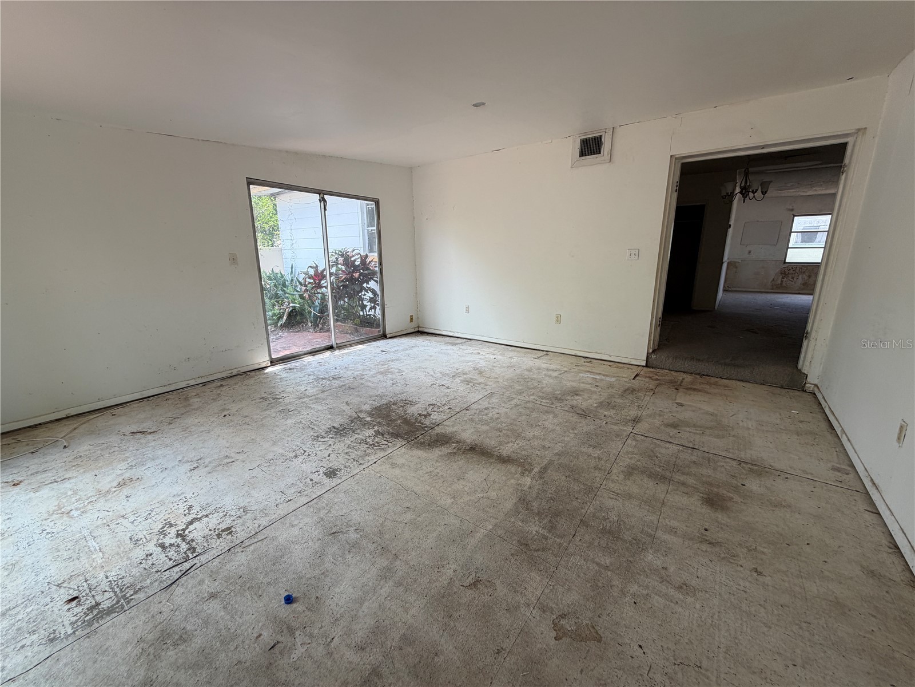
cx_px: 458
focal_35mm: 14
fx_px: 370
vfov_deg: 85.7
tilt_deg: -14.6
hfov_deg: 102.1
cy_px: 344
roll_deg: +0.3
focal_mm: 2.22
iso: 64
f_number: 2.2
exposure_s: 1/121
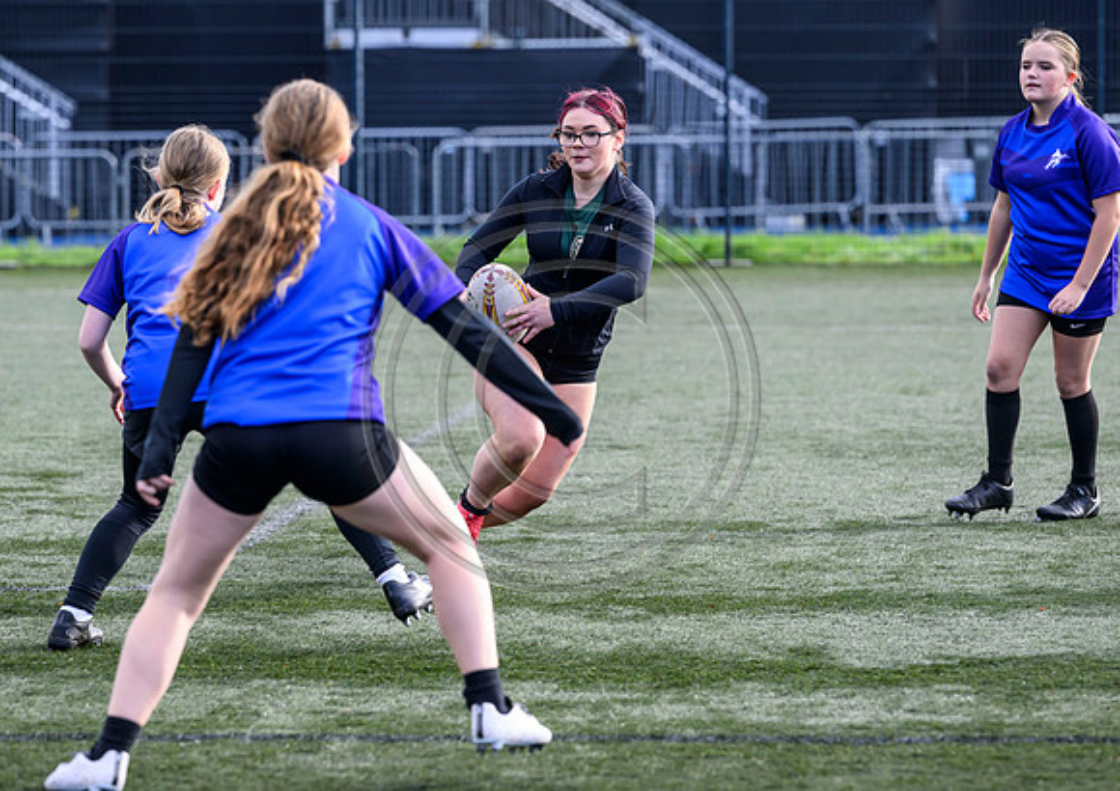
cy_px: 371
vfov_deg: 7.4
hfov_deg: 10.4
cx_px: 489
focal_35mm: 194
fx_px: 6134
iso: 1600
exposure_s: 1/1250
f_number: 4.5
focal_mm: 175
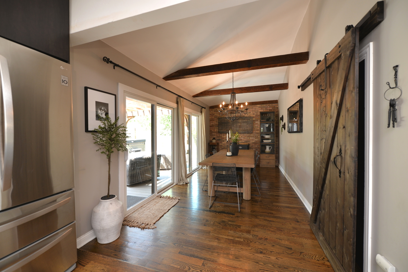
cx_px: 204
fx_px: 159
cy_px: 136
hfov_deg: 104.2
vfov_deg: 81.3
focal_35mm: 14
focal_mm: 14
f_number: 4
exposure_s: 1/60
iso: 250
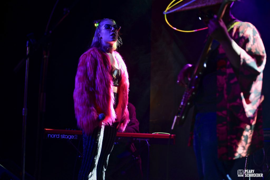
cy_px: 90
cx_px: 135
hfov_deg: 28.8
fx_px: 525
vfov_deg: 19.5
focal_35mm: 70
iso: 640
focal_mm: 70
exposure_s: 1/40
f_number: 2.8
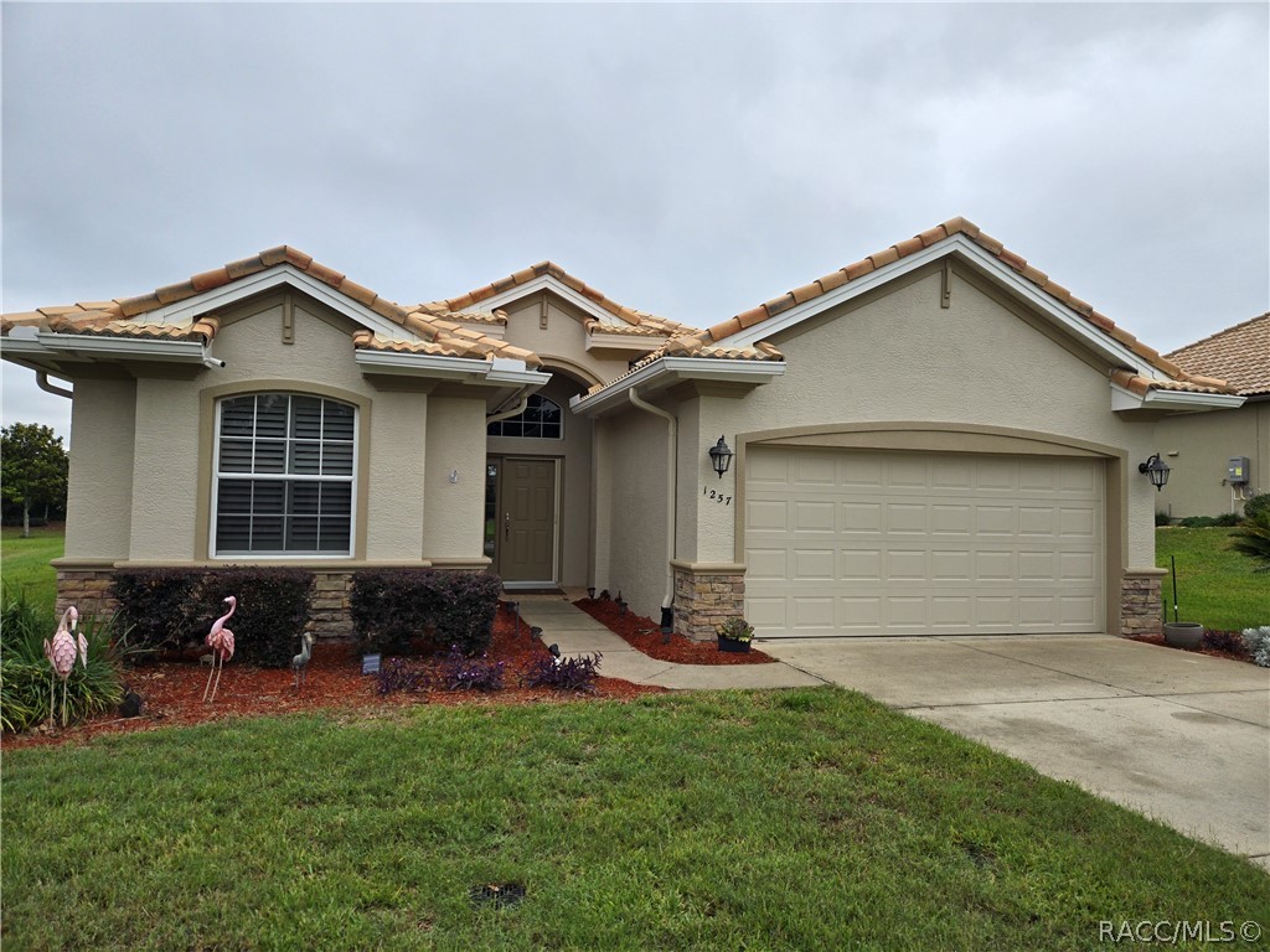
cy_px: 476
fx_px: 844
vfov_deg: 58.9
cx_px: 635
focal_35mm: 23
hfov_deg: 73.9
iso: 25
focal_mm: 5.4
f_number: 1.8
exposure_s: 1/715
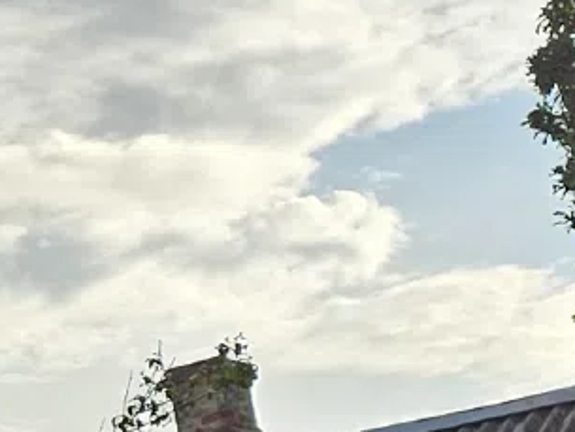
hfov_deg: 9.5
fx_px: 3008
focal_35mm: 181
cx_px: -862
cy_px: 287
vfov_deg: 8.2
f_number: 1.7
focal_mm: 6.3
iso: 10
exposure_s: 1/707
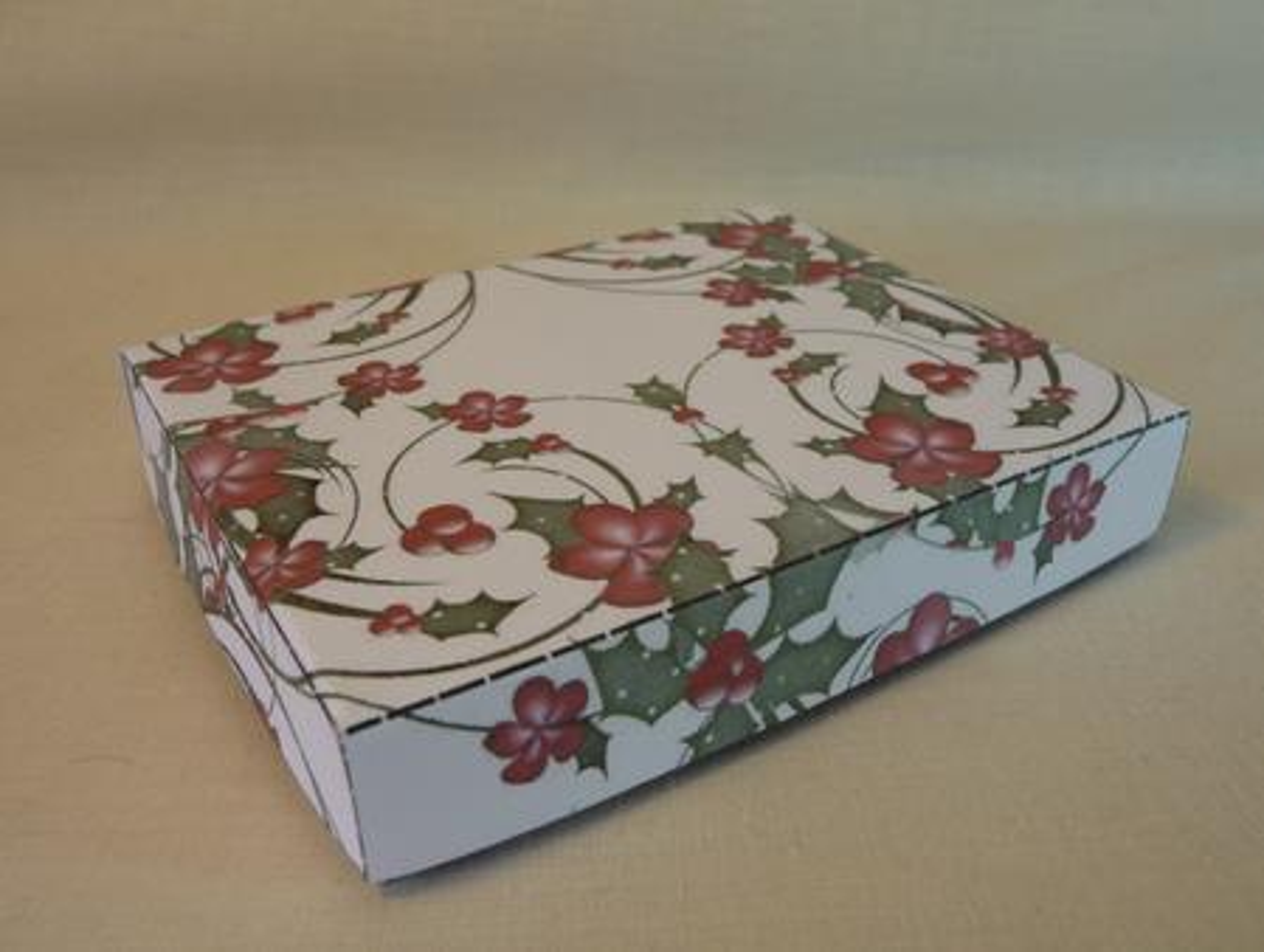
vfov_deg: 44.3
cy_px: 476
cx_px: 632
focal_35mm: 32
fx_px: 1170
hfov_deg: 56.8
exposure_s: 1/100
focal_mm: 5.3
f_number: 3.5
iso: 100
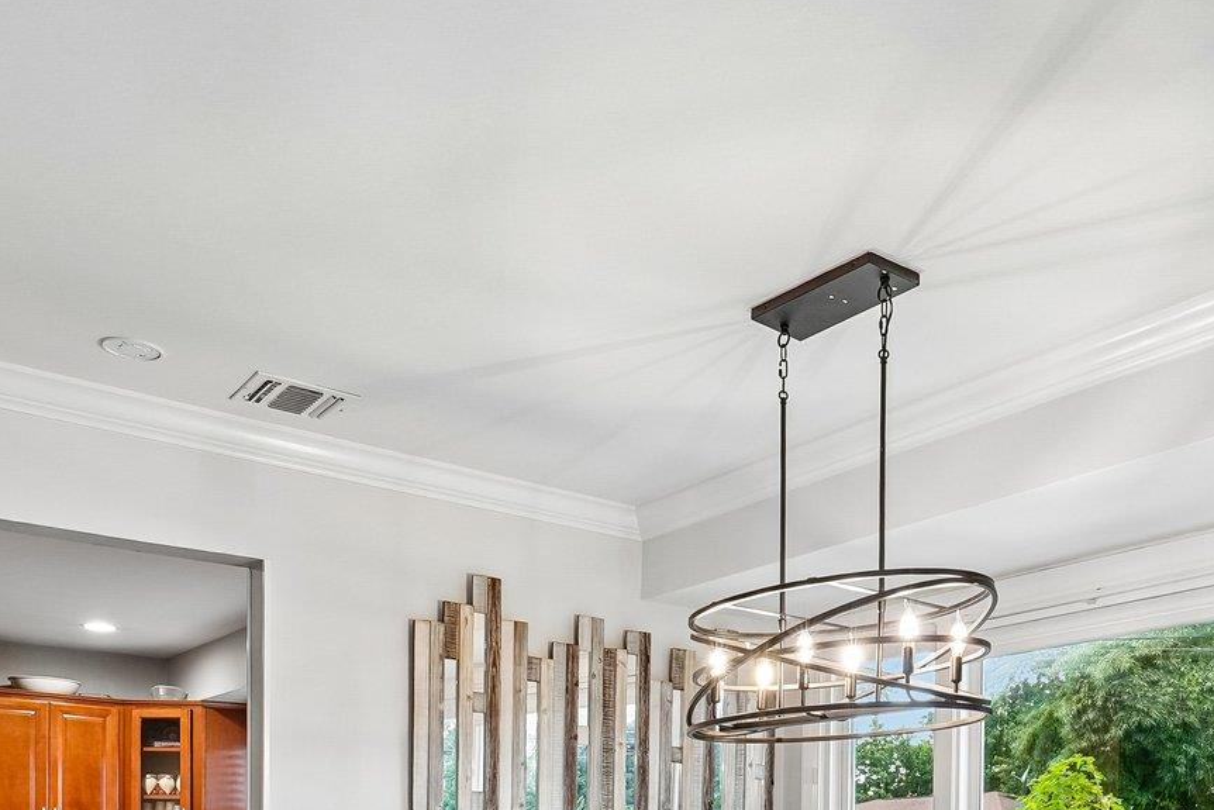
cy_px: 919
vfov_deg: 30.8
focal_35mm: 38
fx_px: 1282
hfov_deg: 48.8
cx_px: 900
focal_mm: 16
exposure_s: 1/40
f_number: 8
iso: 400
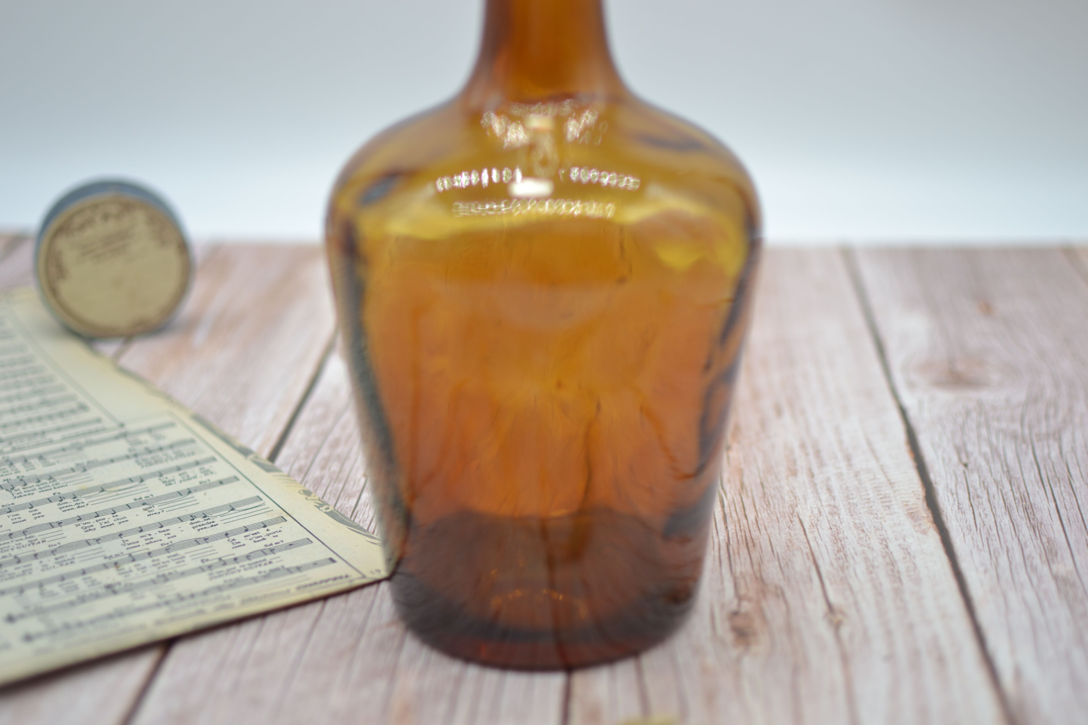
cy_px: 362
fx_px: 1587
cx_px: 544
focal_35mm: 52
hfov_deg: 37.9
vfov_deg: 25.8
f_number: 1.8
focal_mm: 35
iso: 100
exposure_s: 1/400
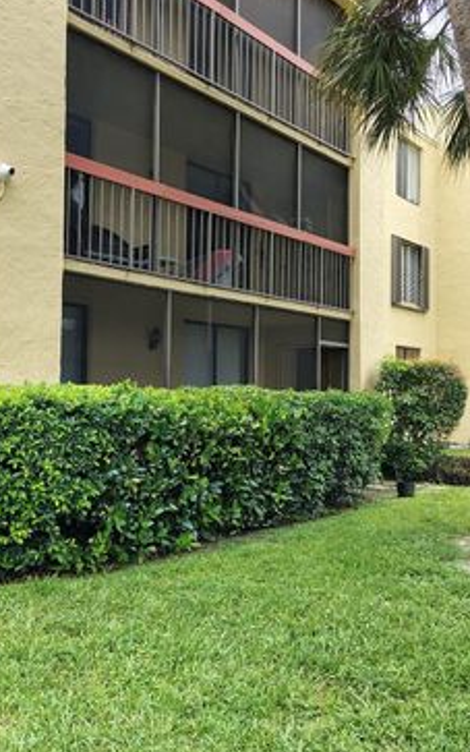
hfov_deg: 36.2
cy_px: 378
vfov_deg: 55.3
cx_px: 197
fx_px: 717
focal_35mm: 35
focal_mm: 5.56
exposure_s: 1/428
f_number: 1.8
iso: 100
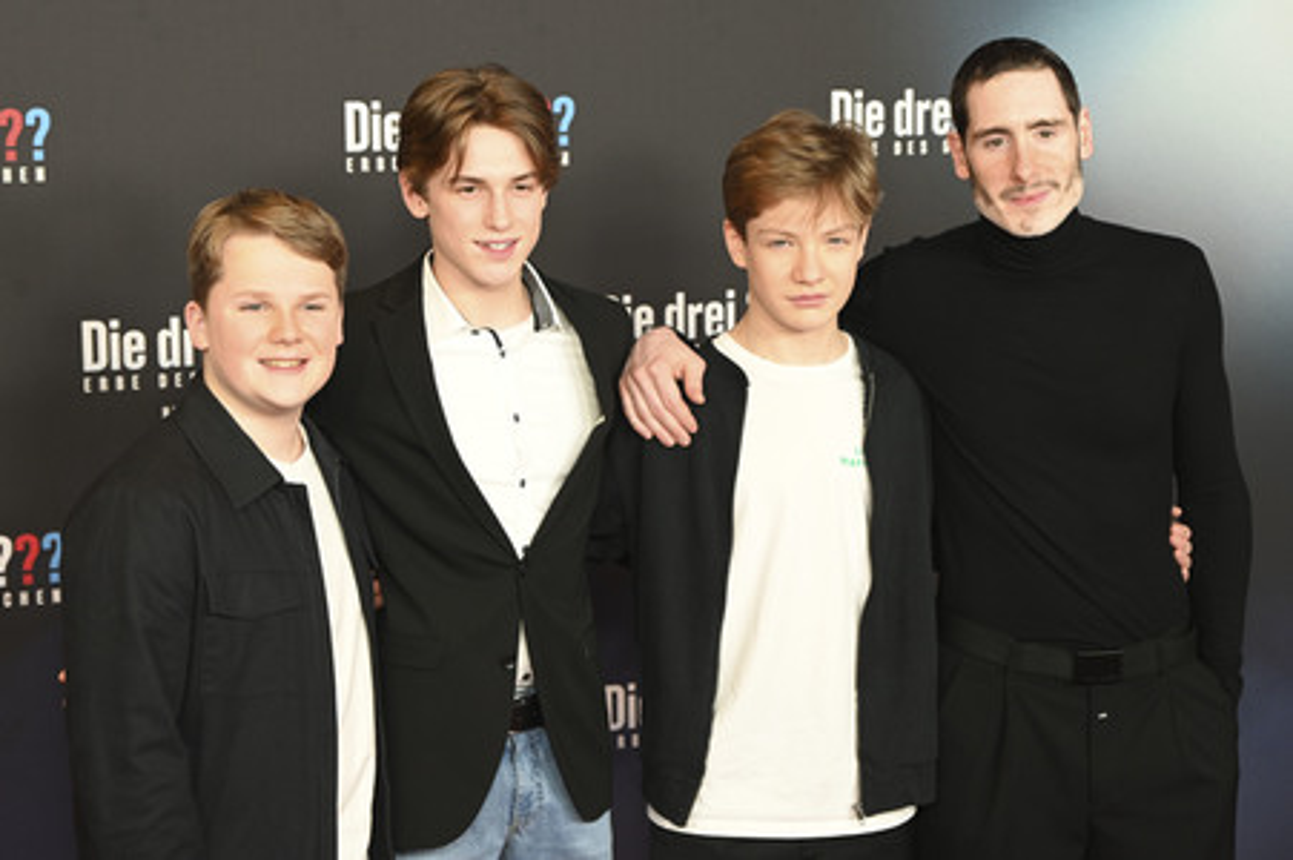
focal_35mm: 67
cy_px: 430
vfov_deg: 20.3
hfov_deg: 30.1
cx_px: 646
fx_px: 2405
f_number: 6
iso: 1250
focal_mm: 67
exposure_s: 1/160
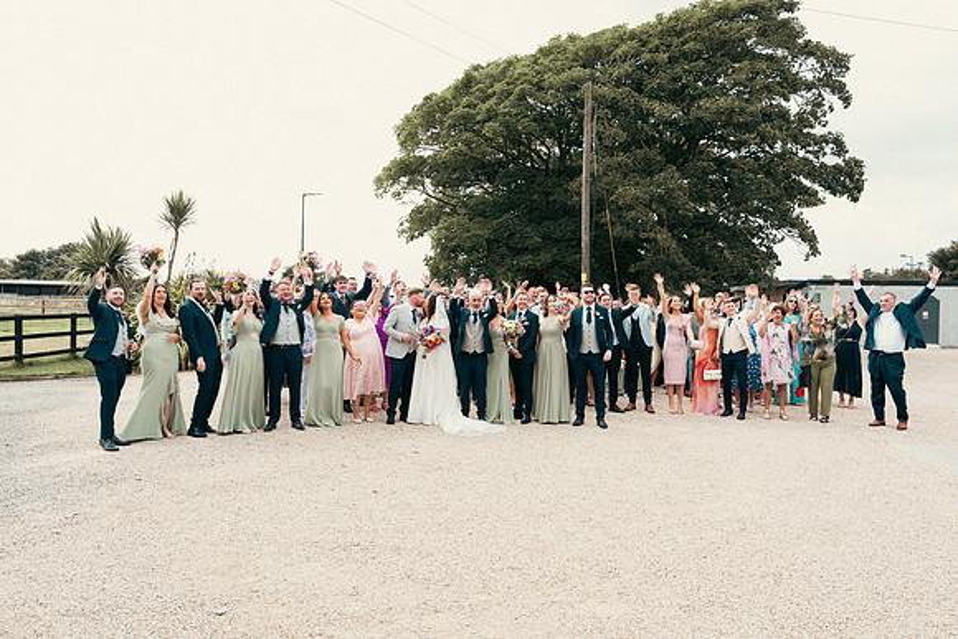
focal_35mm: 27
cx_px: 479
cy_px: 320
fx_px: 719
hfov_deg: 67.4
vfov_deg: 48.0
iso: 125
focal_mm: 27
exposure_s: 1/250
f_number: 5
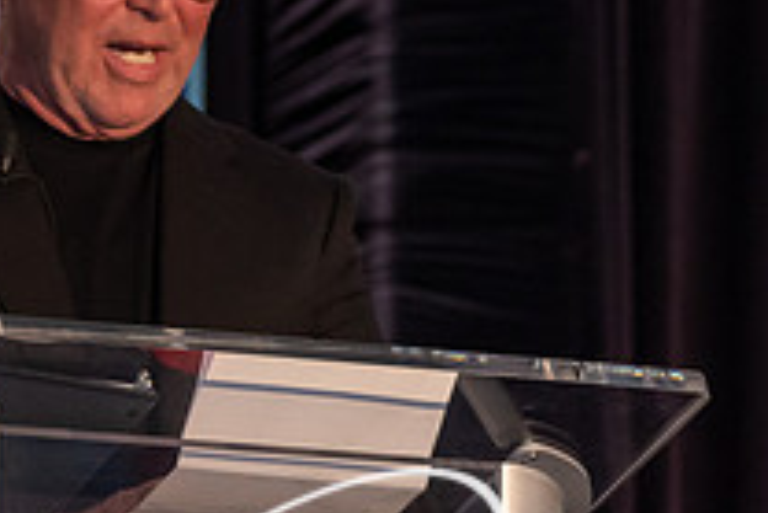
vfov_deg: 2.8
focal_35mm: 492
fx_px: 10503
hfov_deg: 4.2
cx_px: -15
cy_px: 327
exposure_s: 1/60
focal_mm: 116
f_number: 4.8
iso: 1600
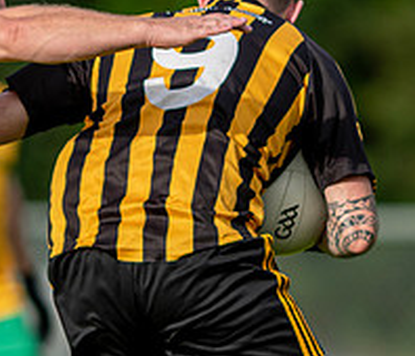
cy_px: 334
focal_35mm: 1580
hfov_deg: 1.2
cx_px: 133
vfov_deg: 1.0
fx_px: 19973
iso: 100
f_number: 2.8
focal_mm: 300
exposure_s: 1/1000
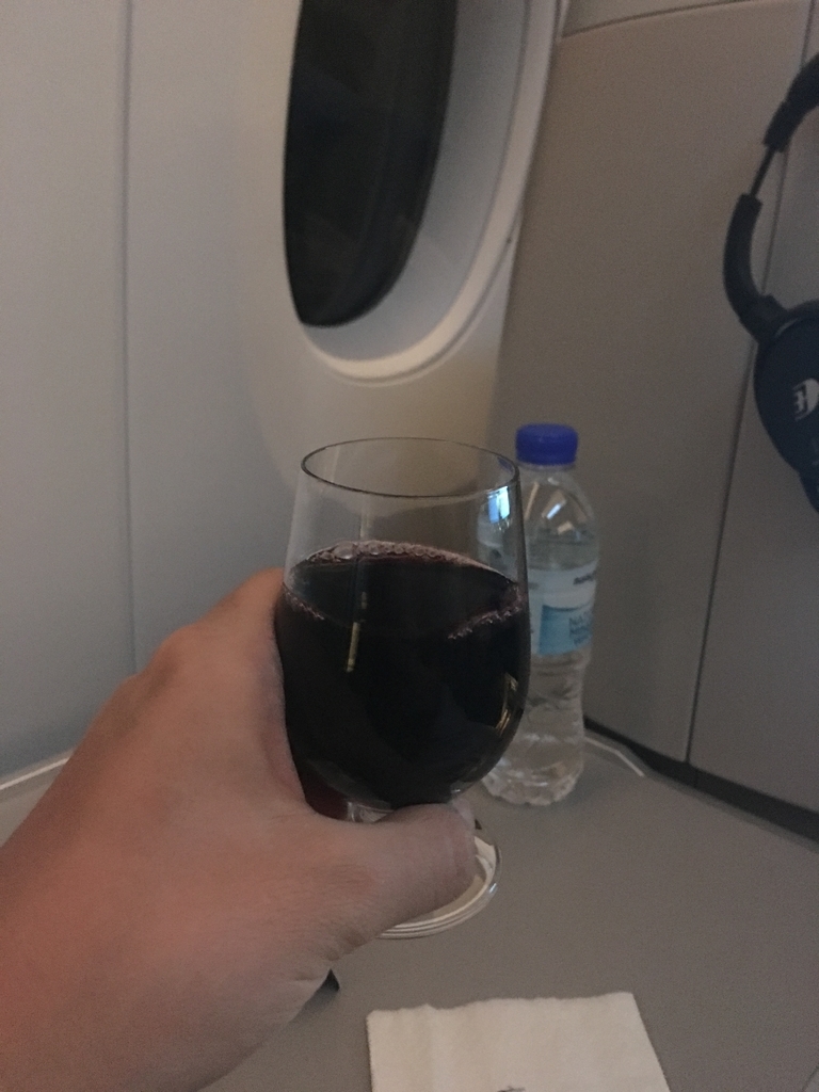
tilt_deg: -17.9
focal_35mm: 29
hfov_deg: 48.2
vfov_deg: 61.7
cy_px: 546
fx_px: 915
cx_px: 410
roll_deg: -4.0
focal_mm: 4.15
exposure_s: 1/4
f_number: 2.2
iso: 250
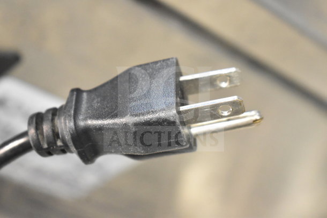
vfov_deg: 16.6
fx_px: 750
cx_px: 164
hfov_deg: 24.6
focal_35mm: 82
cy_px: 109
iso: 6400
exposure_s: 1/125
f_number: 5.6
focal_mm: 55
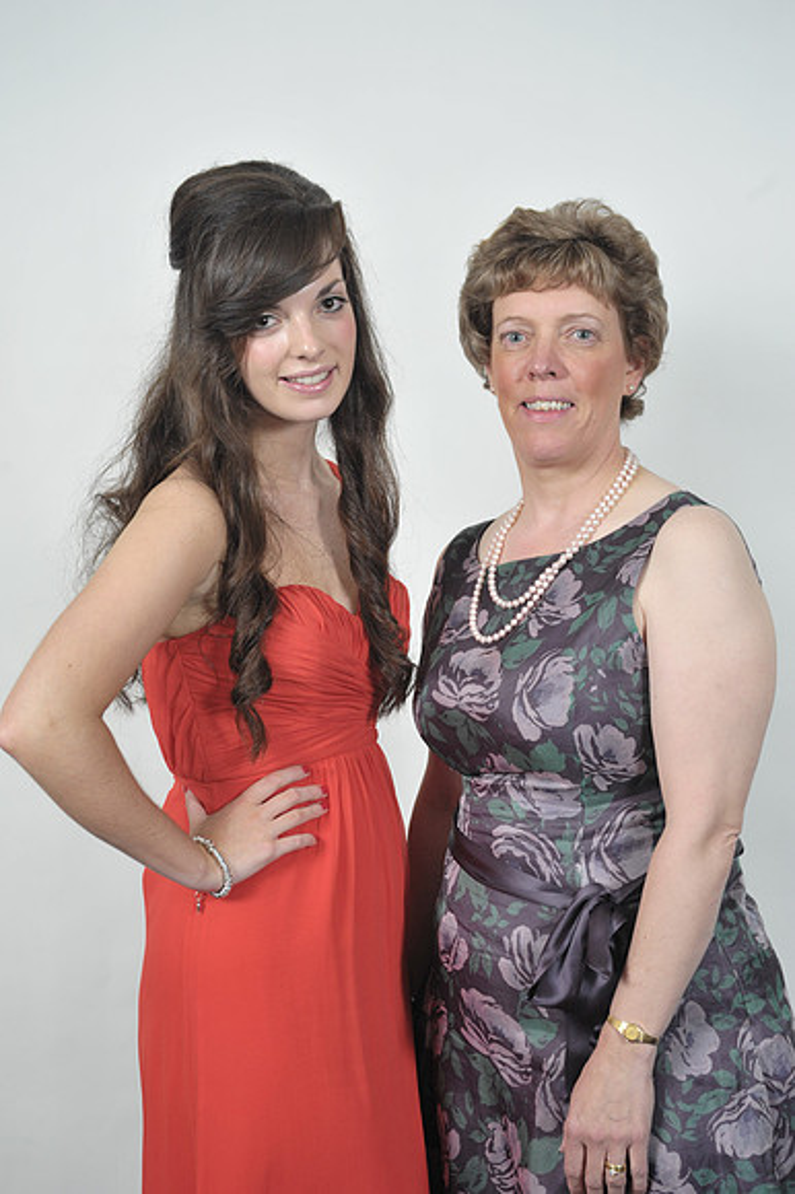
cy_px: 597
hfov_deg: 20.6
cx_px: 398
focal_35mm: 66
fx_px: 2189
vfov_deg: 30.5
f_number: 7.1
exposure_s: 1/160
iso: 1000
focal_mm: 66
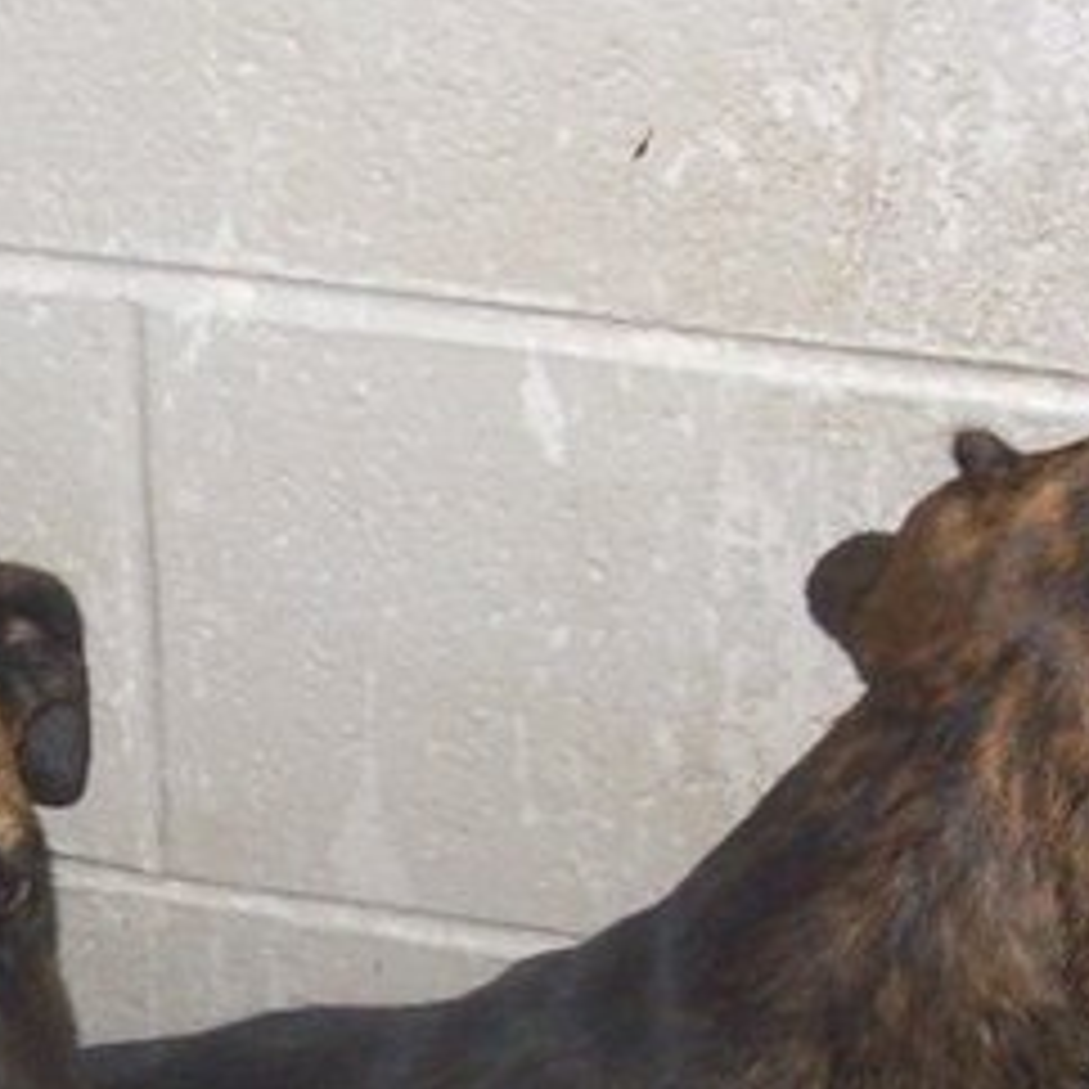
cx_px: 216
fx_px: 3595
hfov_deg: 17.1
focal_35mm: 101
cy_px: 844
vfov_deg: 17.1
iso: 200
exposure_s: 1/64
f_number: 2.7
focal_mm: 6
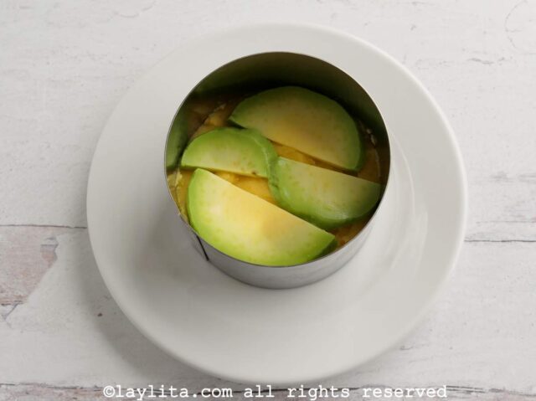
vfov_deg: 31.5
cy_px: 200
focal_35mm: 46
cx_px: 268
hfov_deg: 41.3
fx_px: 712
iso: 400
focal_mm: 23
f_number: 6.3
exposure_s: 1/60
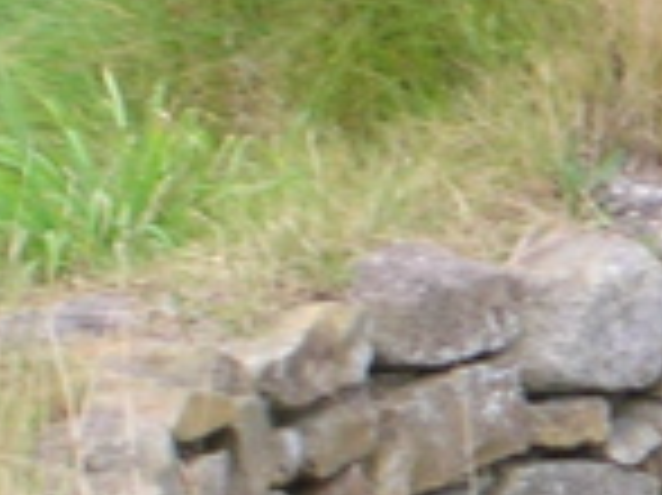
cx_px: 1252
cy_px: 104
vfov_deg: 3.0
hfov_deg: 3.9
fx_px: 9554
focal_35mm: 500
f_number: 4.9
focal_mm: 17.4
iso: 50
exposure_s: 1/42.5
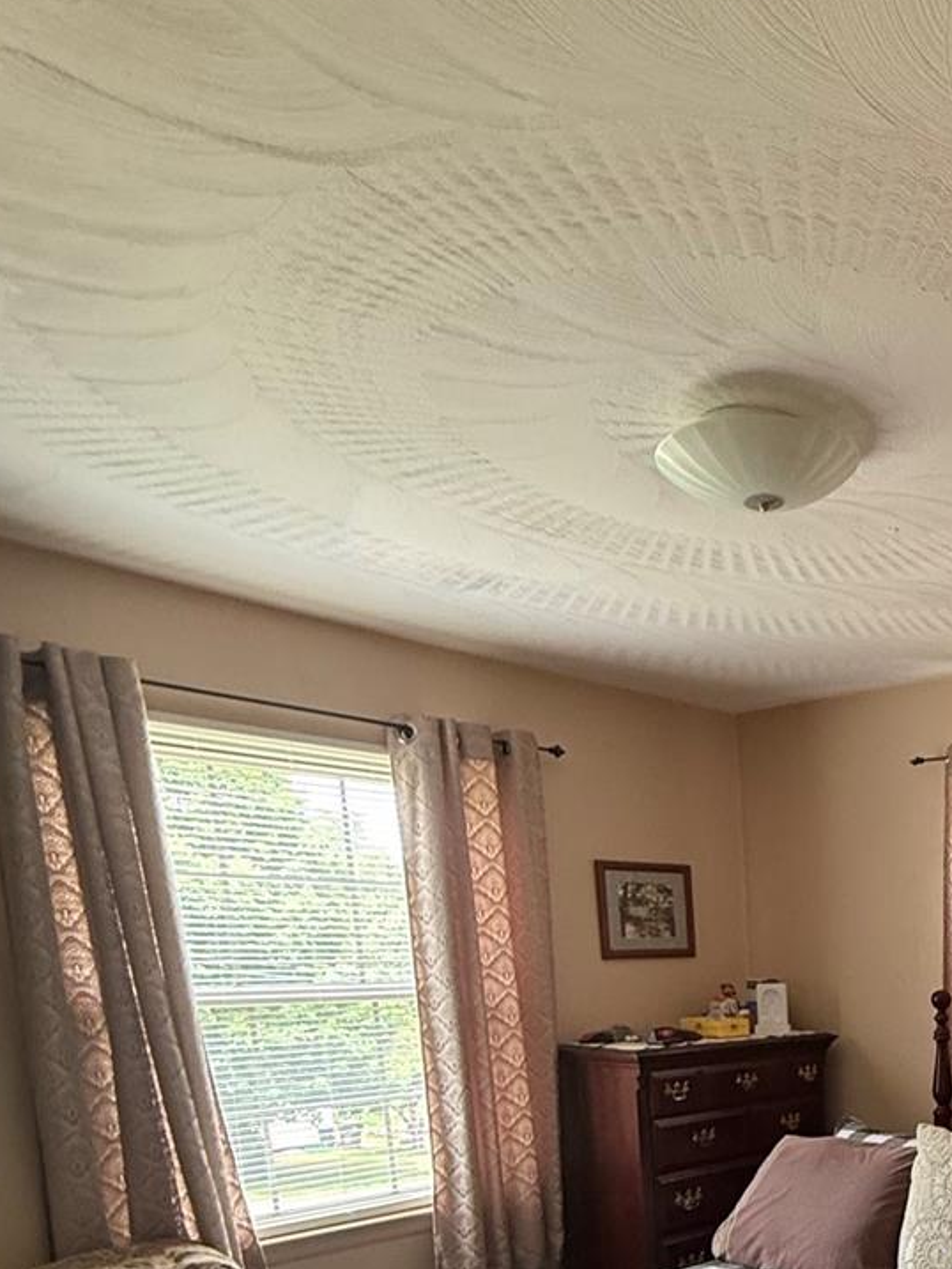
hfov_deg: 39.8
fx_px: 1100
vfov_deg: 52.1
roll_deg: -0.5
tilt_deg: -11.2
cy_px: 1163
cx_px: 998
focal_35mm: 30
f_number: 2.2
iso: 400
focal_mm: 2.22
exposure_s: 1/60
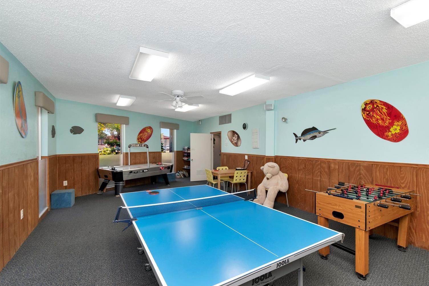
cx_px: 228
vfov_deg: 73.6
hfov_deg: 96.6
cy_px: 151
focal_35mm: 16
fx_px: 191
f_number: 7.1
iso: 1600
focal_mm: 10
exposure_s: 1/200
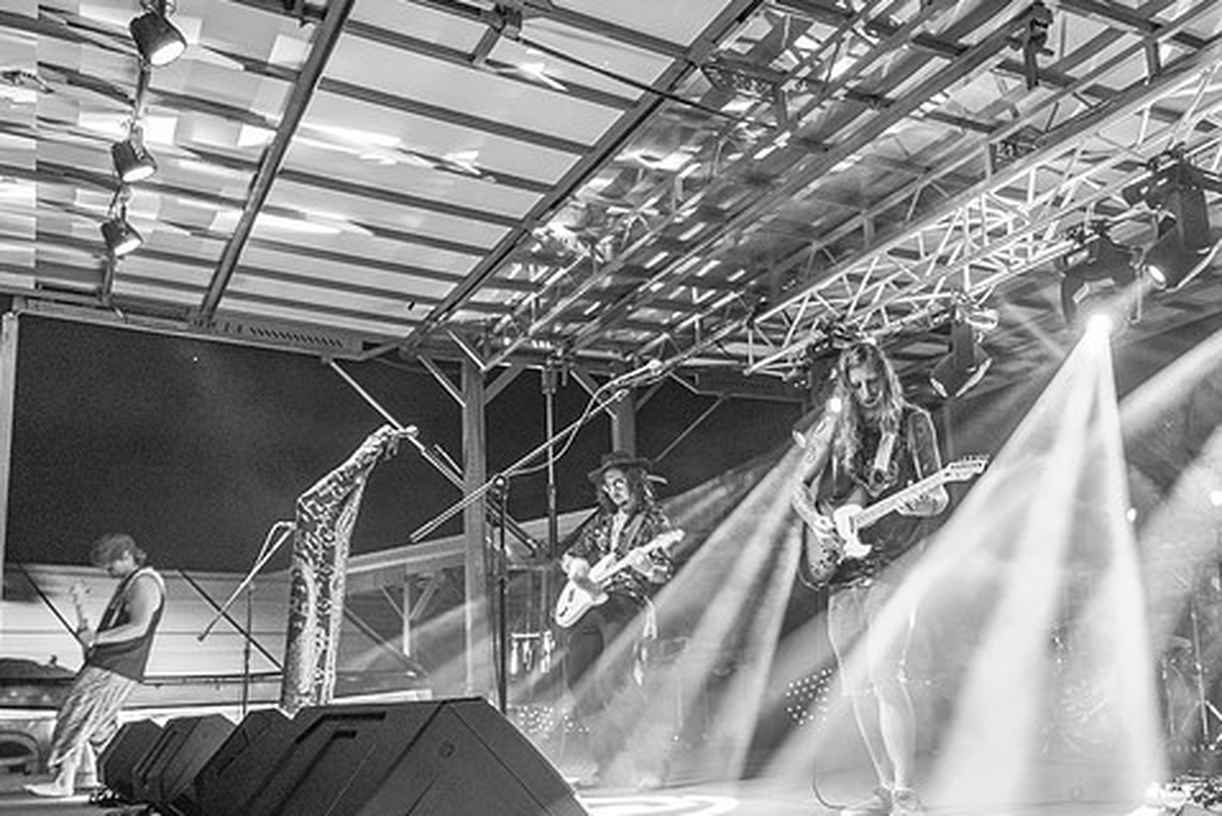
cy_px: 475
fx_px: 1154
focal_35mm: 34
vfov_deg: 38.8
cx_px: 688
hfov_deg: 55.6
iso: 6400
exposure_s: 1/30
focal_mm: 28
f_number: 4.5
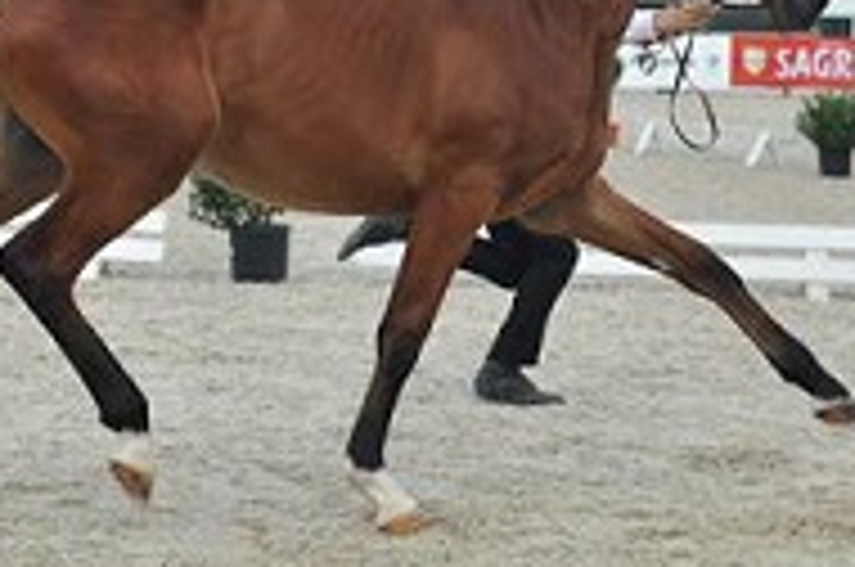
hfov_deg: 22.6
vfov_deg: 15.0
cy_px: 56
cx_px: 324
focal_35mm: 90
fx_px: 2134
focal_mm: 38
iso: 250
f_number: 3.5
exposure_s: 1/1250
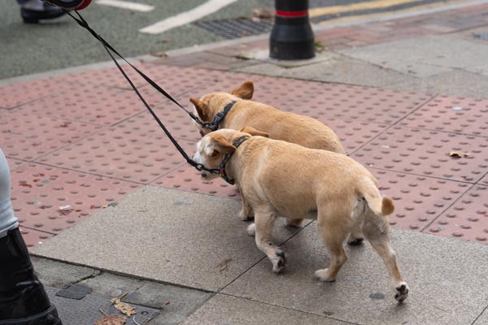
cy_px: 162
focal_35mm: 70
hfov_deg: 28.8
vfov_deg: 19.5
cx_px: 244
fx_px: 949
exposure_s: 1/640
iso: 100
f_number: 3.5
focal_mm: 70
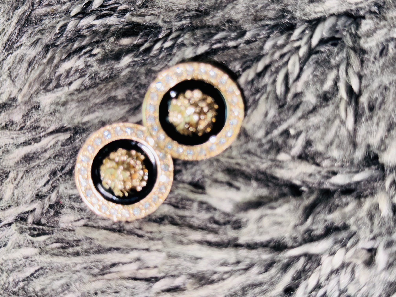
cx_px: 198
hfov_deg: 39.7
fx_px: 549
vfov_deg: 30.3
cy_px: 148
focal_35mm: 48
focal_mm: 6.76
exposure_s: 1/32
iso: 50
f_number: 1.78
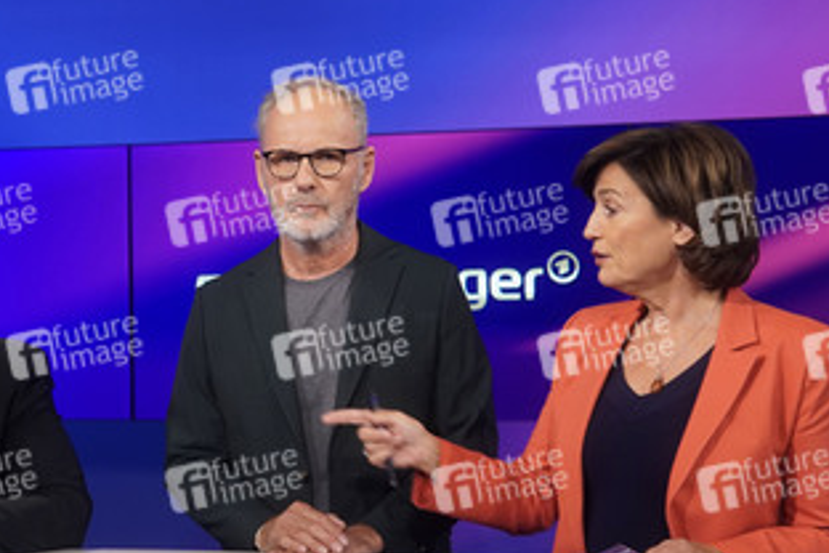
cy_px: 282
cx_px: 270
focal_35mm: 65
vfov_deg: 20.9
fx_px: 1497
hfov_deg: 30.7
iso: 640
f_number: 2.5
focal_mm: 30
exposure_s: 1/100
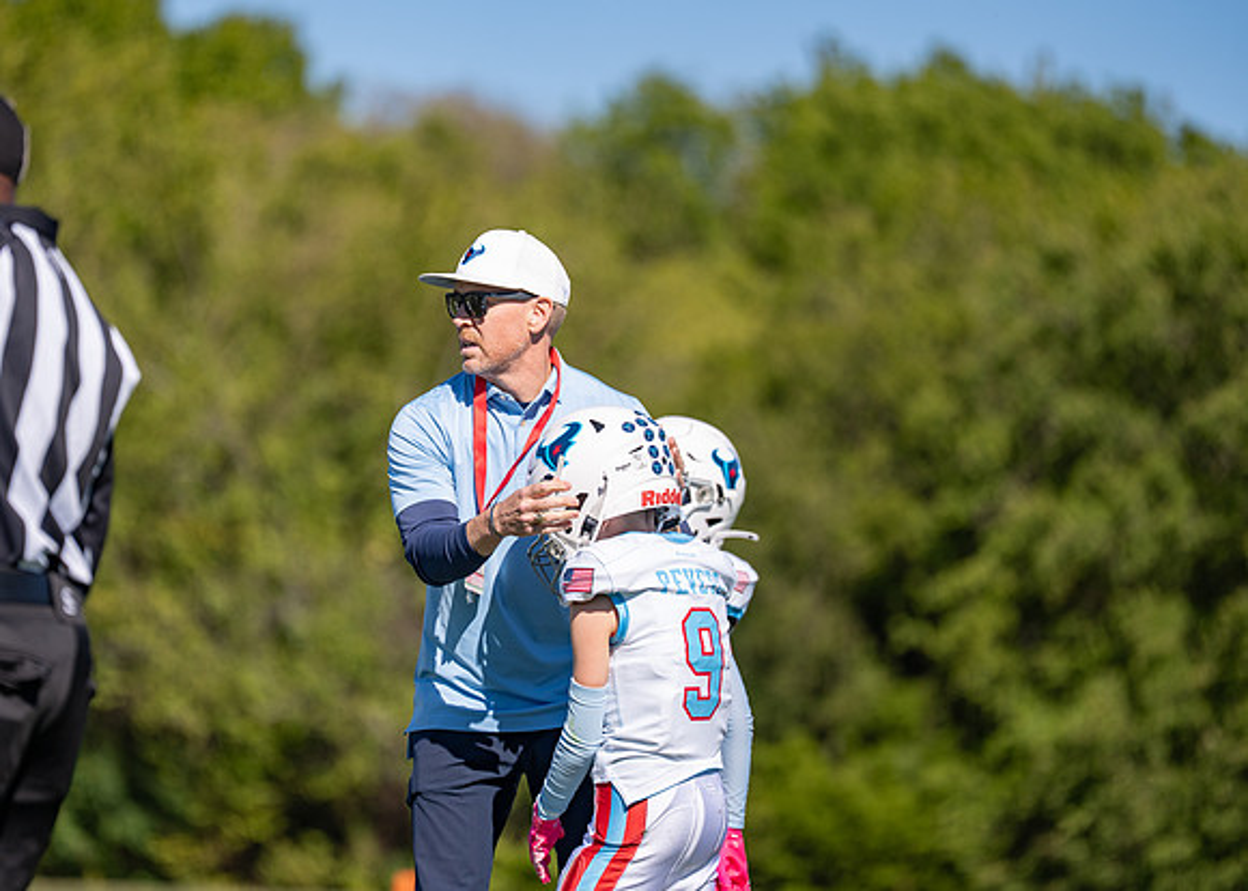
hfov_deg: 9.1
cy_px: 412
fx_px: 7854
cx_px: 515
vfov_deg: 6.5
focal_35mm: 222
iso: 100
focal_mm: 191
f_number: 2.8
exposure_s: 1/2500
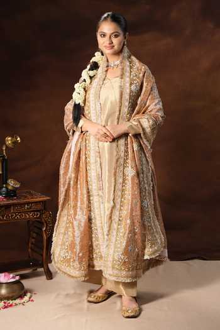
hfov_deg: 23.0
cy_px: 165
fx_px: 541
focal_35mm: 59
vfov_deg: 33.9
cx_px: 110
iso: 500
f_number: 5.6
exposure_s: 1/30
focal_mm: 39.3
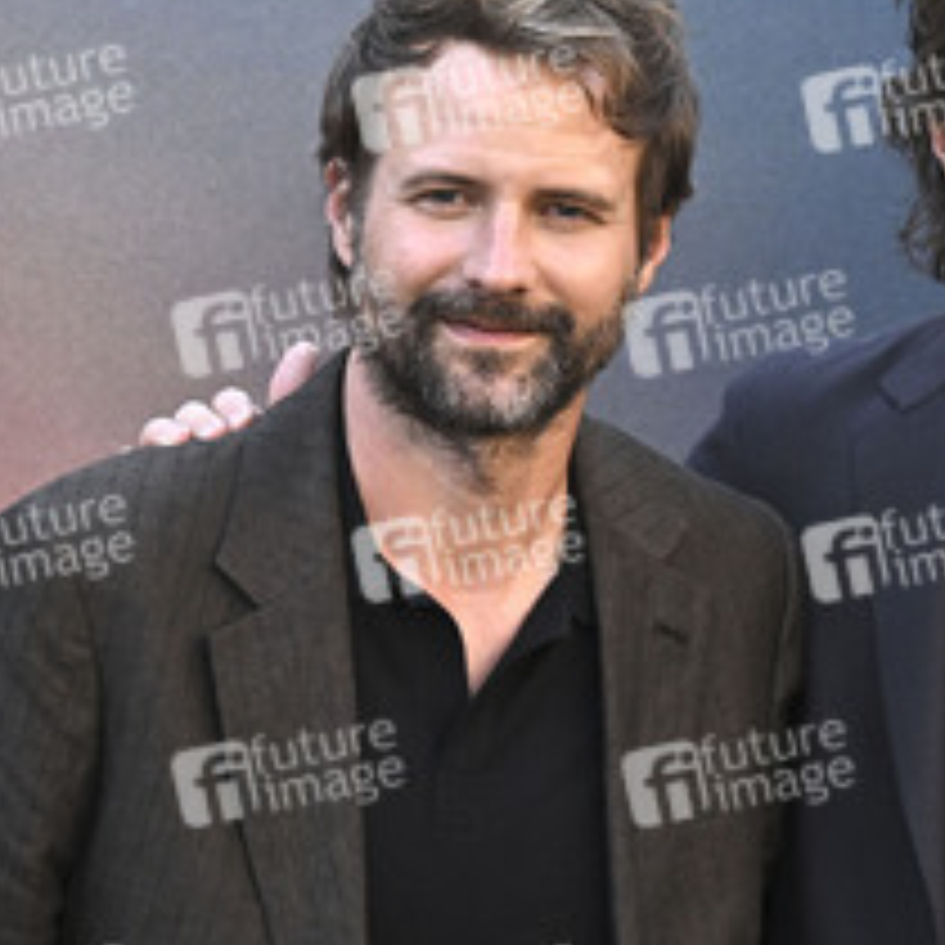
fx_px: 4849
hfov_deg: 11.1
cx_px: 799
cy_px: 436
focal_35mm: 157
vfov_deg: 11.1
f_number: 7.1
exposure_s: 1/320
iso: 800
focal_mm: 86
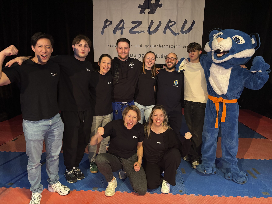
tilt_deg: -11.1
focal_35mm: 26
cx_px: 136
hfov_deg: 67.3
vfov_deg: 53.1
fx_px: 204
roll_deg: -0.8
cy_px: 102
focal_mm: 5.96
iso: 640
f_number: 1.6
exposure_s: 1/33
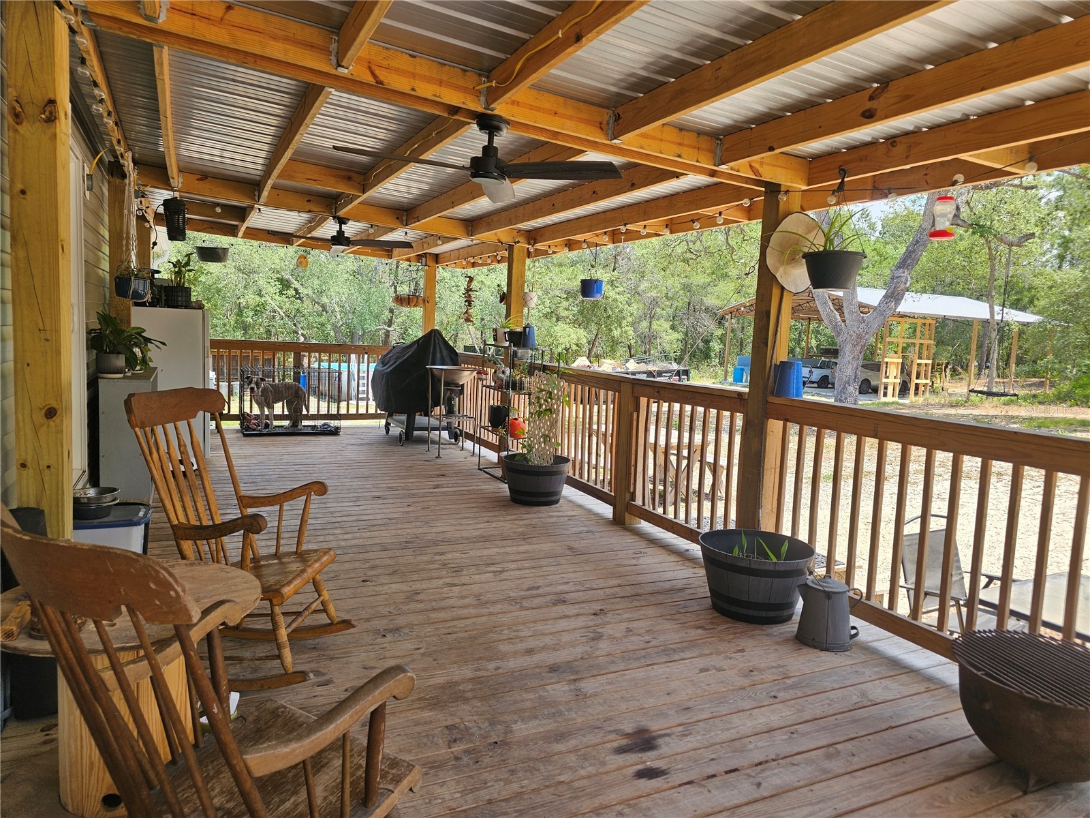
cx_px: 545
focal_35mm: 23
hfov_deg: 73.9
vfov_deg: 58.9
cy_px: 409
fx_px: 724
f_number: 1.7
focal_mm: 6.3
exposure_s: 1/120
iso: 12
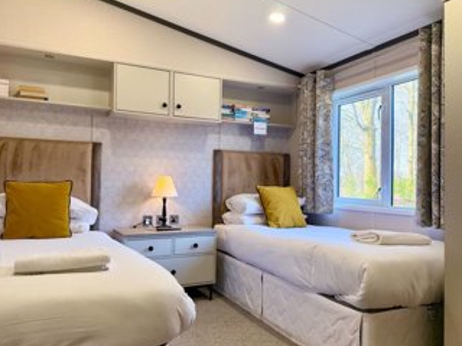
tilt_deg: +1.6
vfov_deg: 51.4
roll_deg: -1.0
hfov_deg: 65.2
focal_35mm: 27
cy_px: 174
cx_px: 206
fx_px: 360
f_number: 1.78
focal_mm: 6.76
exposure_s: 1/100
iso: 50
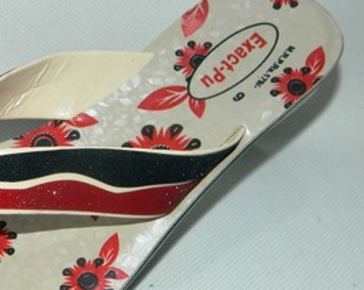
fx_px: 925
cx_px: 49
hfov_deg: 21.8
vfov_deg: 17.8
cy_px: 170
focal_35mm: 86
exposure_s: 1/50
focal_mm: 8.4
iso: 200
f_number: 10.2
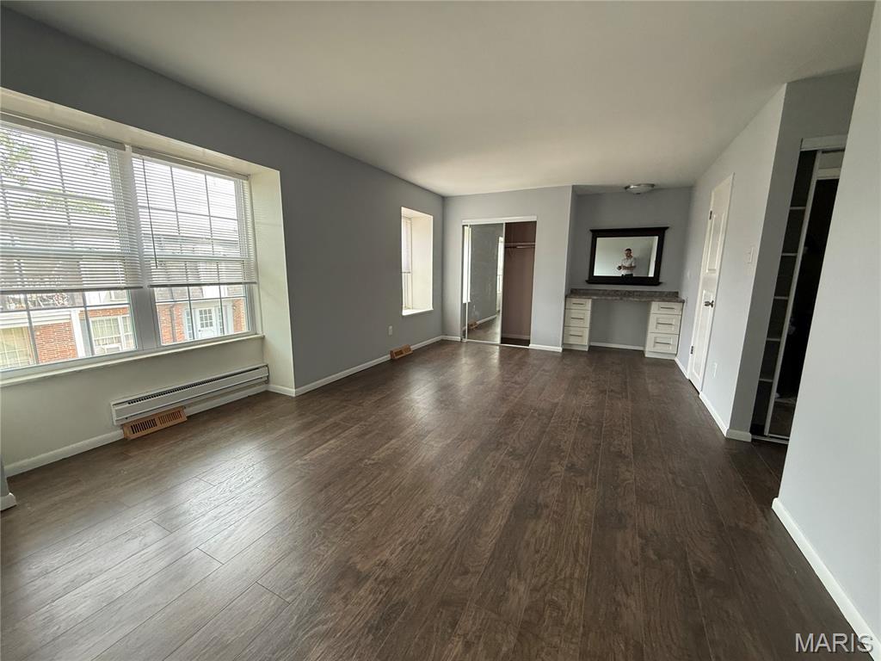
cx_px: 440
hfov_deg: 102.1
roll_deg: -0.9
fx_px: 356
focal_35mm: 14
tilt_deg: -10.4
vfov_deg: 85.7
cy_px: 330
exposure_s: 1/99
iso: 320
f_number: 2.2
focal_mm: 2.22
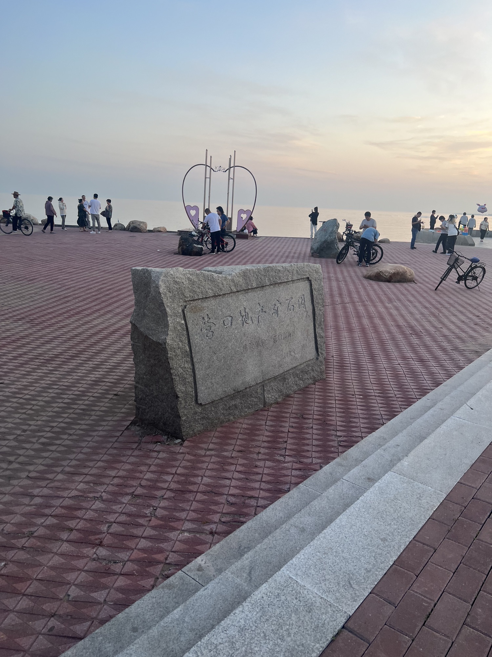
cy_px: 328
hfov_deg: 53.1
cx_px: 246
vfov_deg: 67.3
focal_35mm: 26
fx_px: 493
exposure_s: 1/121
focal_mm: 5.7
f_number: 1.5
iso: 40
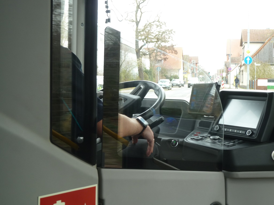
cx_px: 137
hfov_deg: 34.9
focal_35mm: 55
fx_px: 435
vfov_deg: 26.6
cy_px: 102
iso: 80
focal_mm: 9.1
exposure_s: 1/40
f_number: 3.9
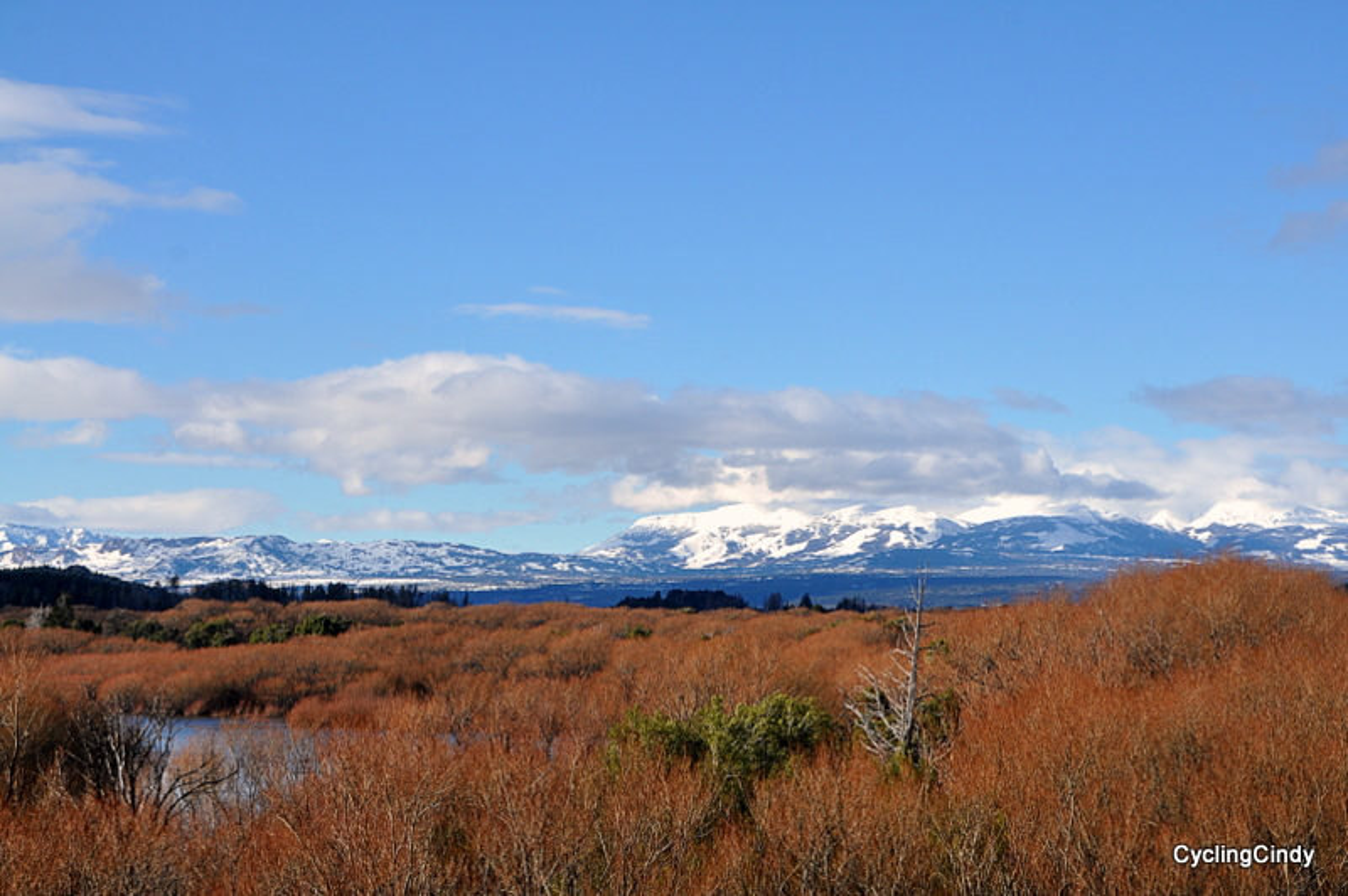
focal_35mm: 82
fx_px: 3087
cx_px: 674
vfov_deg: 16.5
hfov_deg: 24.6
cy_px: 448
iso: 200
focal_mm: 55
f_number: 11
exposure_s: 1/500
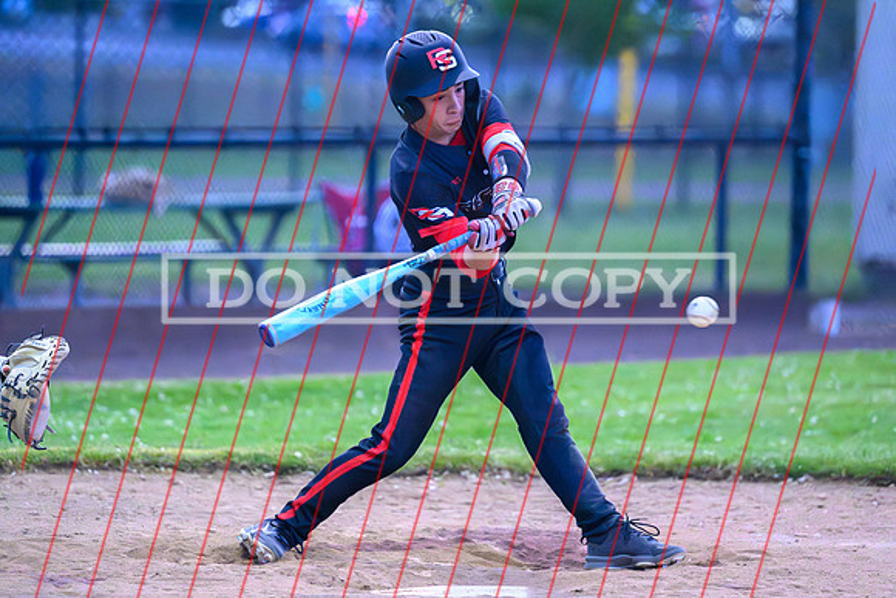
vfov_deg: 5.5
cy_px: 231
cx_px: 414
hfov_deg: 8.3
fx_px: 6170
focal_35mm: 248
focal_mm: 170
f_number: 2.8
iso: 12800
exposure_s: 1/3200
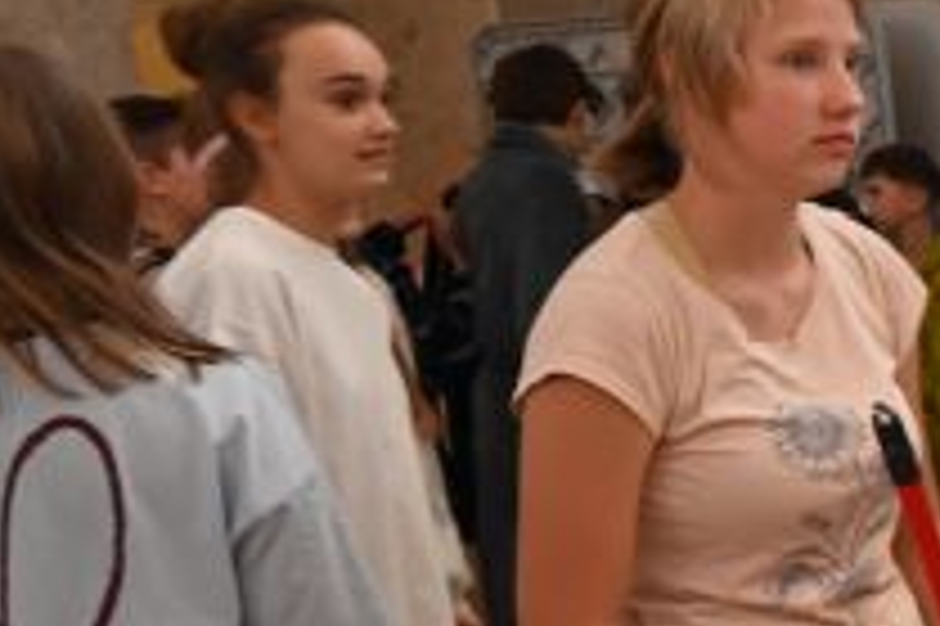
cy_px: 608
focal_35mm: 92
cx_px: 1718
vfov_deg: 14.6
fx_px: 2400
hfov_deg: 17.6
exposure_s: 1/125
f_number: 5.6
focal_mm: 24
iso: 1600
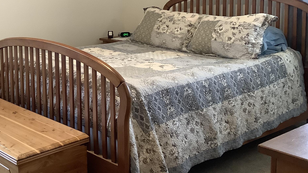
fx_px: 441
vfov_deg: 21.7
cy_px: 19
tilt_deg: -5.8
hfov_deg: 37.4
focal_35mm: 54
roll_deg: +0.2
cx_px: 69
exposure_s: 1/60
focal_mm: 3.3
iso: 250
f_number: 2.4
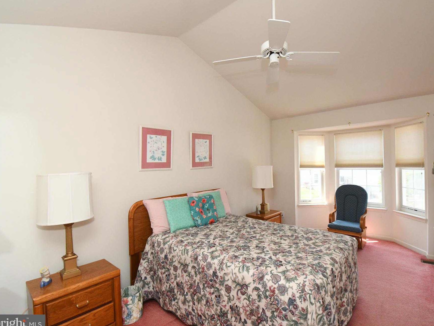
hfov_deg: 90.5
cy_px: 162
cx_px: 246
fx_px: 213
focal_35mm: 17
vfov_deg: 74.7
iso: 3200
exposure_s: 1/250
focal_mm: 10
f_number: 10
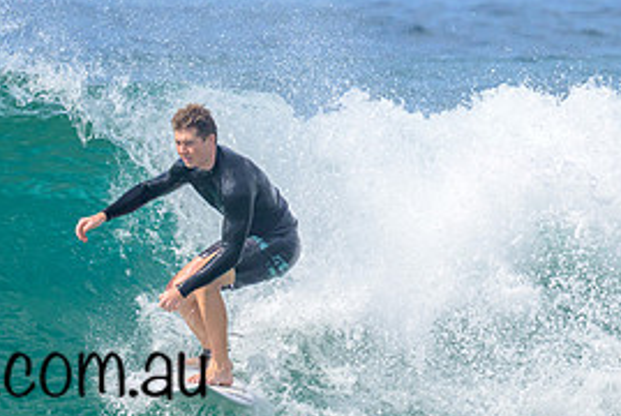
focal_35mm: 1402
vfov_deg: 1.0
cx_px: 100
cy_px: 292
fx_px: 24210
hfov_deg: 1.5
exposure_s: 1/2000
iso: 800
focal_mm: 540
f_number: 11
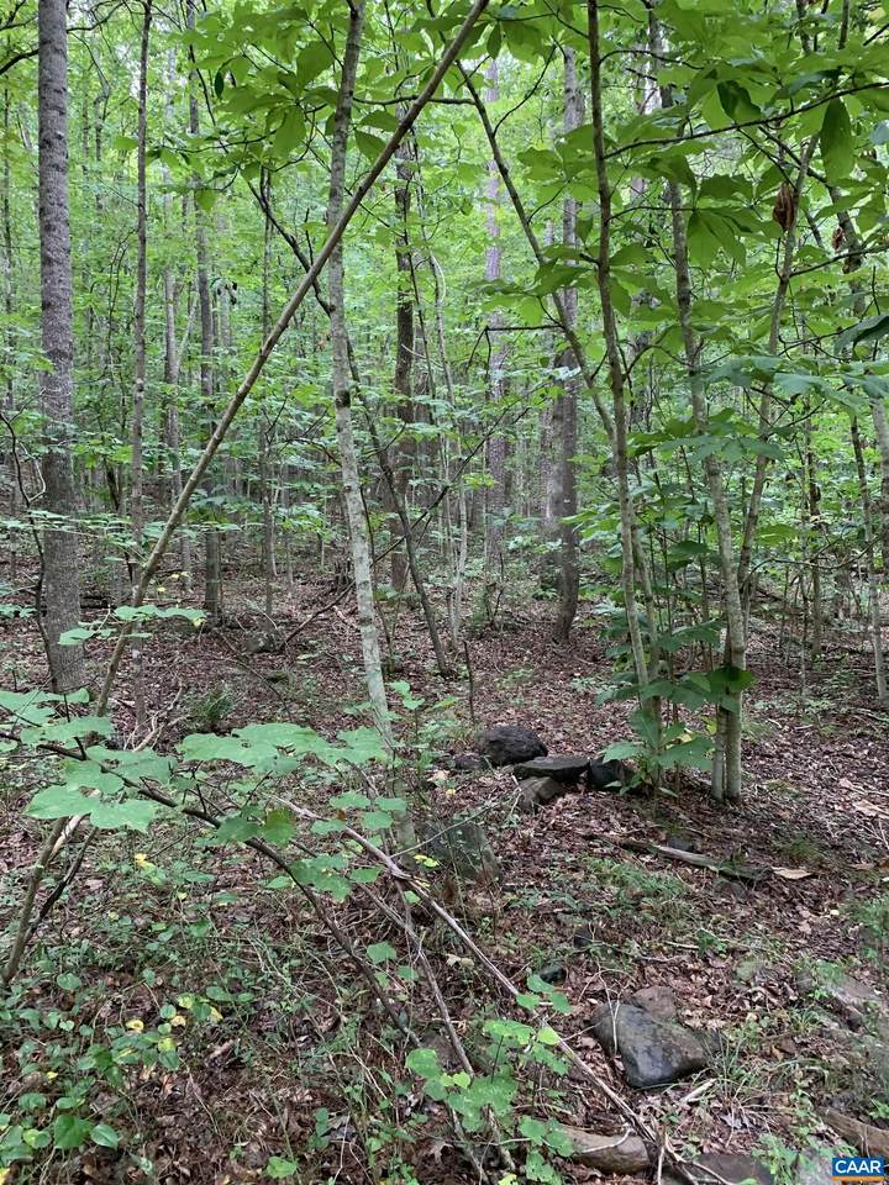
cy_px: 592
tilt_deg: +1.4
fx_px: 890
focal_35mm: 26
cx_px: 444
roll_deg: +1.7
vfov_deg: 67.3
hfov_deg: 53.1
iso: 250
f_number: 1.8
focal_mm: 4.25
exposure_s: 1/60
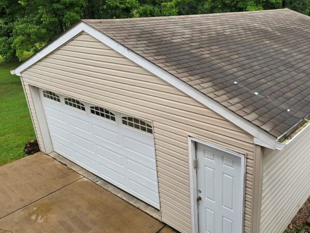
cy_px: 124
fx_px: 278
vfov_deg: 45.4
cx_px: 199
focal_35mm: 31
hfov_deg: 57.5
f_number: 1.7
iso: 12
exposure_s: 1/293
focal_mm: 6.3
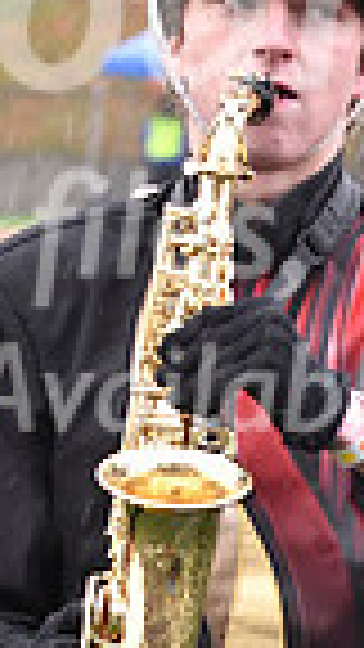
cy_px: 466
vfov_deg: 4.9
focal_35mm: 442
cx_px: 274
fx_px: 7584
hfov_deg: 2.7
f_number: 4
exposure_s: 1/320
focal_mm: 70
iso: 1000
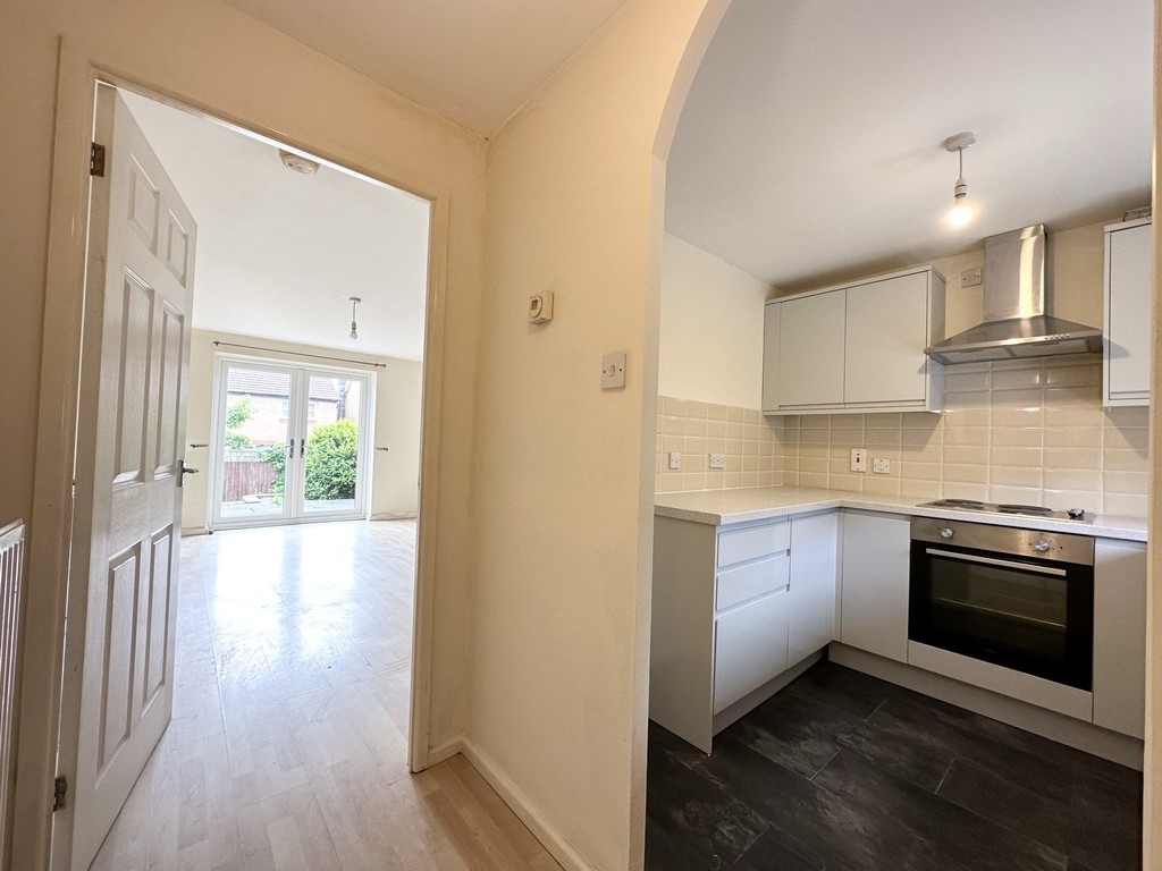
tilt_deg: +0.2
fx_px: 470
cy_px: 436
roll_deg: -1.7
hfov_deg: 102.1
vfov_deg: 85.7
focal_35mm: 14
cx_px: 581
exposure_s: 1/100
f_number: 2.2
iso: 125
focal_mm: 2.22
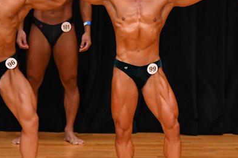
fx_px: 3502
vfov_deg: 2.6
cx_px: 220
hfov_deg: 3.9
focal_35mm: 530
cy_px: 66
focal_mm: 180
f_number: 5.6
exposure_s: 1/400
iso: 3200
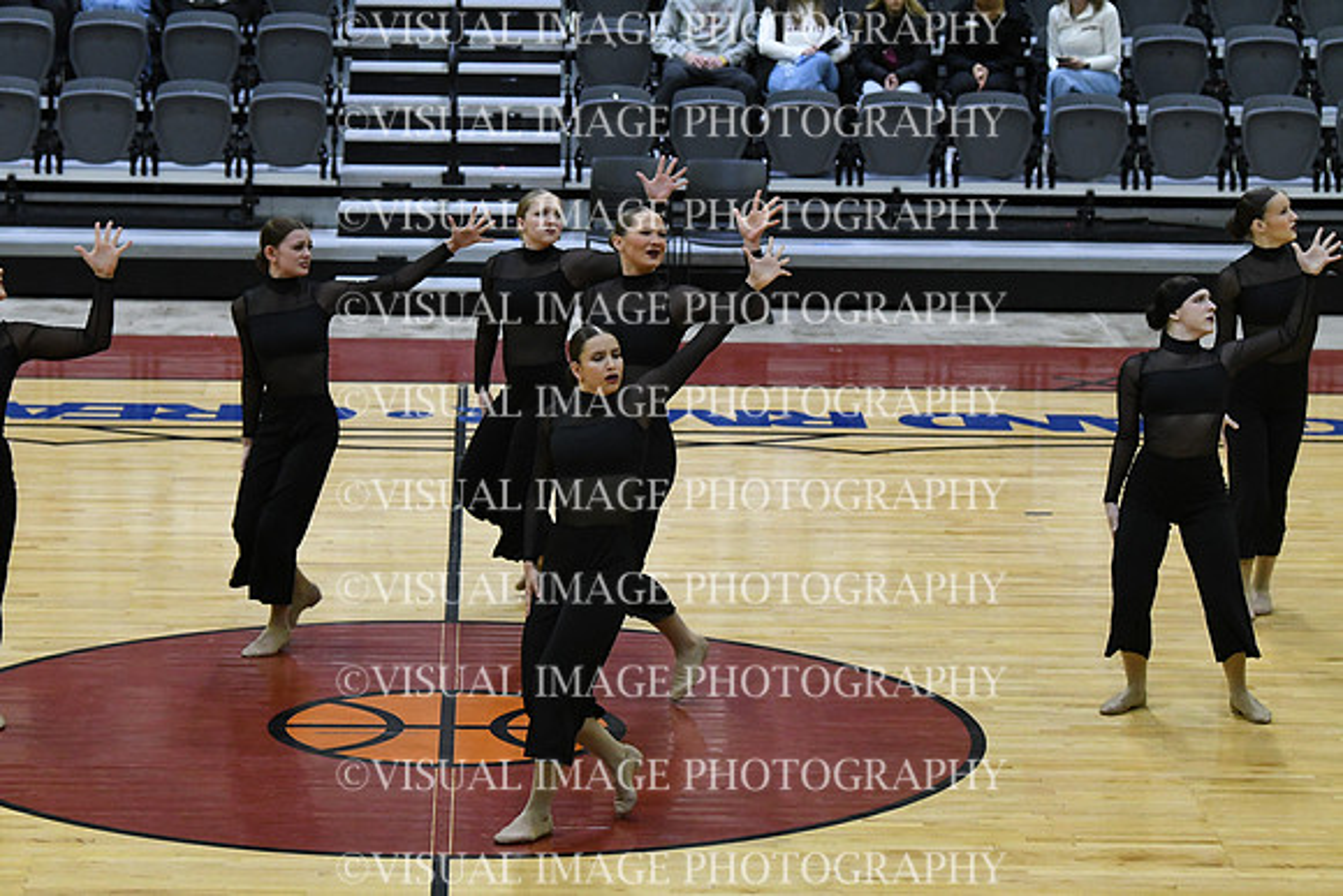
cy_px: 448
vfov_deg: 9.9
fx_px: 5149
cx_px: 672
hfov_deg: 14.9
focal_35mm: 138
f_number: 4
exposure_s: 1/500
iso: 5000
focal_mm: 92
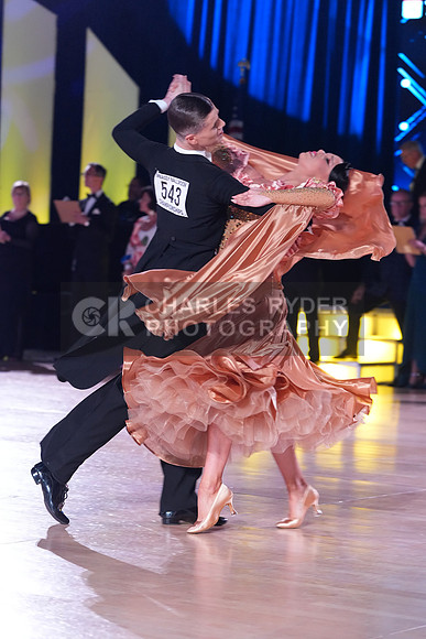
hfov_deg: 11.5
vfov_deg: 17.2
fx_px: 2111
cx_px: 213
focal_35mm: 119
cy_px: 320
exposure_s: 1/250
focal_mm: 119
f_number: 4.5
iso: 3200
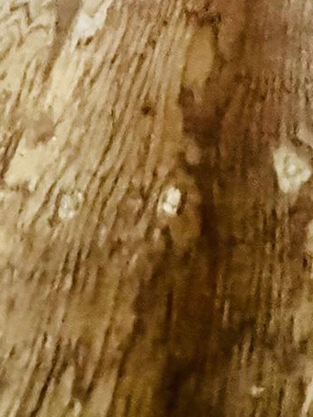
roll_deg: +2.9
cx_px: 416
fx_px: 855
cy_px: -546
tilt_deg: -4.6
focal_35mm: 71
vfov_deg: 15.8
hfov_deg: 19.1
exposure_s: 1/60
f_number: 2.2
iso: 1000
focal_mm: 2.22
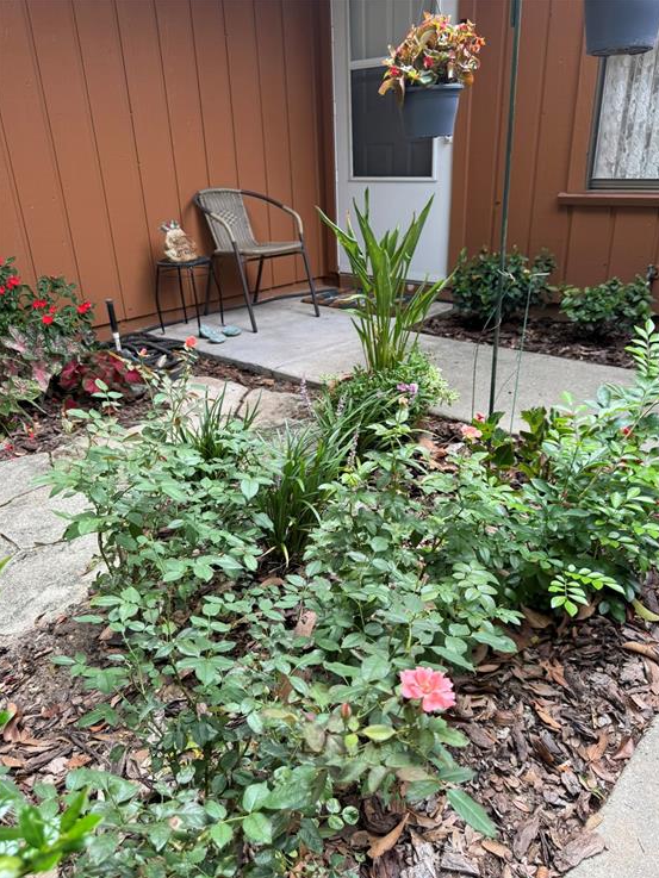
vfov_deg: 69.4
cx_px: 338
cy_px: 456
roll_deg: +2.2
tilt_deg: -24.1
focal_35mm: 25
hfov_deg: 54.9
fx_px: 634
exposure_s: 1/365
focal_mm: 6.76
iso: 80
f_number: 1.78
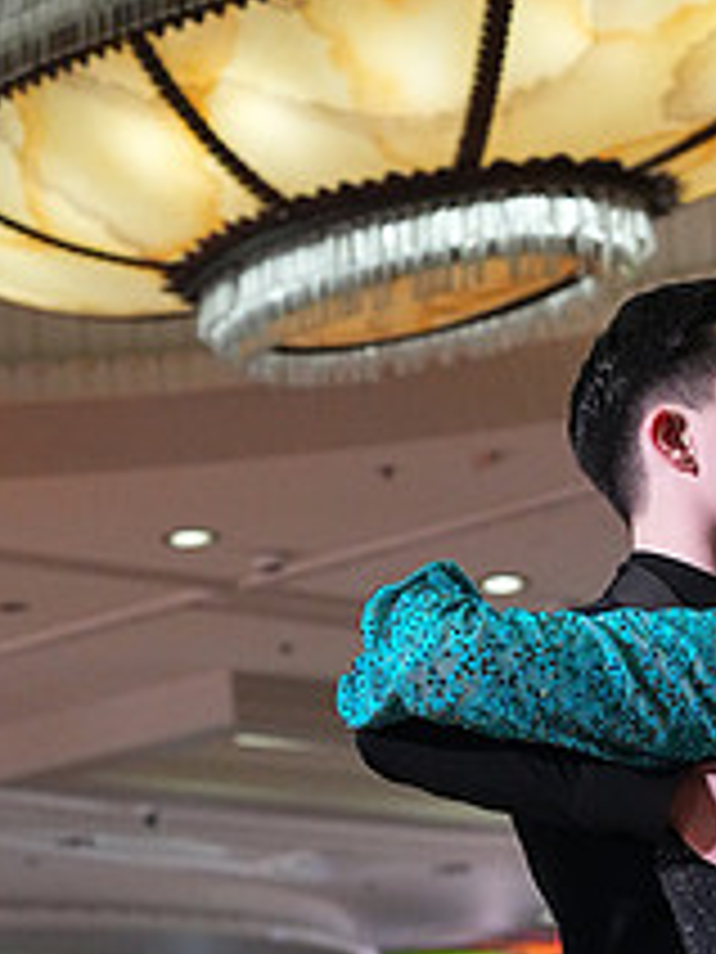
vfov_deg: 10.5
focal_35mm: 184
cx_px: 786
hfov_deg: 8.0
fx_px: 5074
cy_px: 1256
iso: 6400
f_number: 5
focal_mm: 70
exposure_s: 1/400
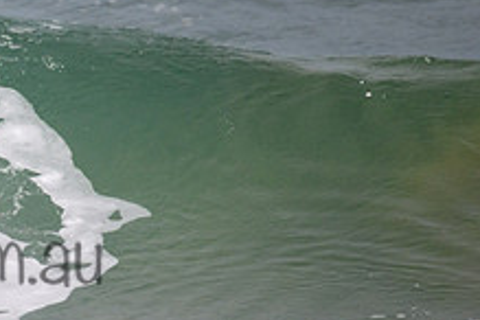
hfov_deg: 0.8
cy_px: 181
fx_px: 34757
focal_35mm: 2607
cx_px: -219
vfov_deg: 0.5
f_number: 11
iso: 560
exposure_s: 1/2000
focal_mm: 800
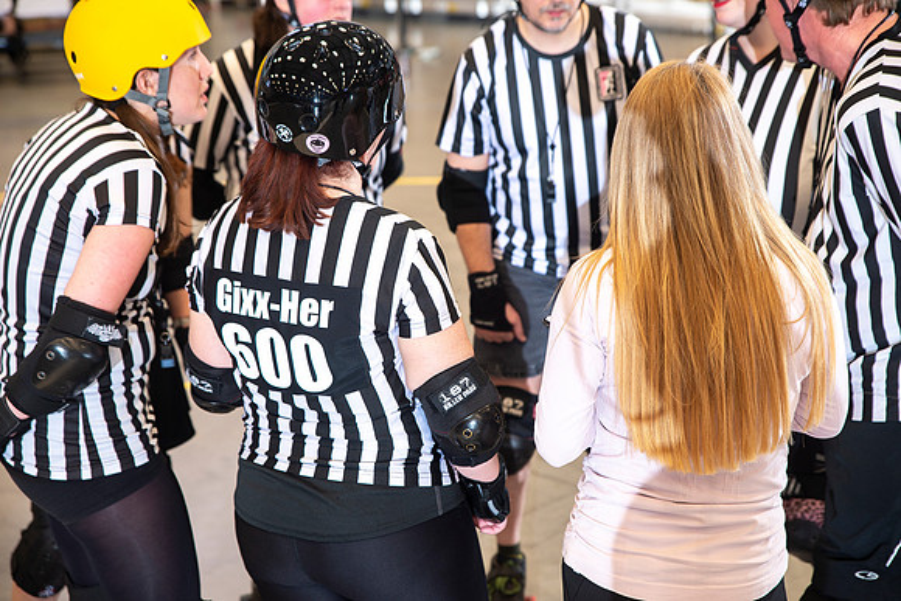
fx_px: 1752
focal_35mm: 70
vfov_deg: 19.5
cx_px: 450
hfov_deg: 28.8
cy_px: 300
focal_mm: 70
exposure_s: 1/160
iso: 500
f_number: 4.5
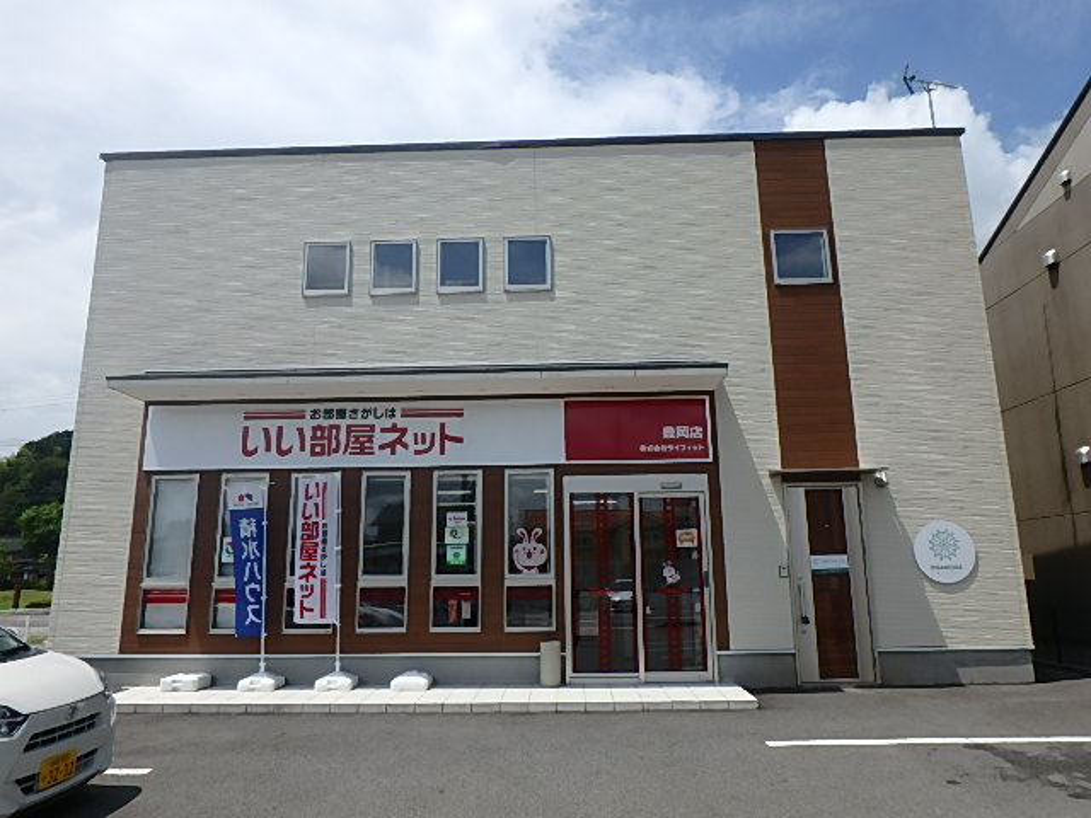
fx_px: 788
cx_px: 546
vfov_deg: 54.9
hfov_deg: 69.4
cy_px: 409
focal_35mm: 25
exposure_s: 1/500
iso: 125
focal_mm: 4.5
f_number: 6.8
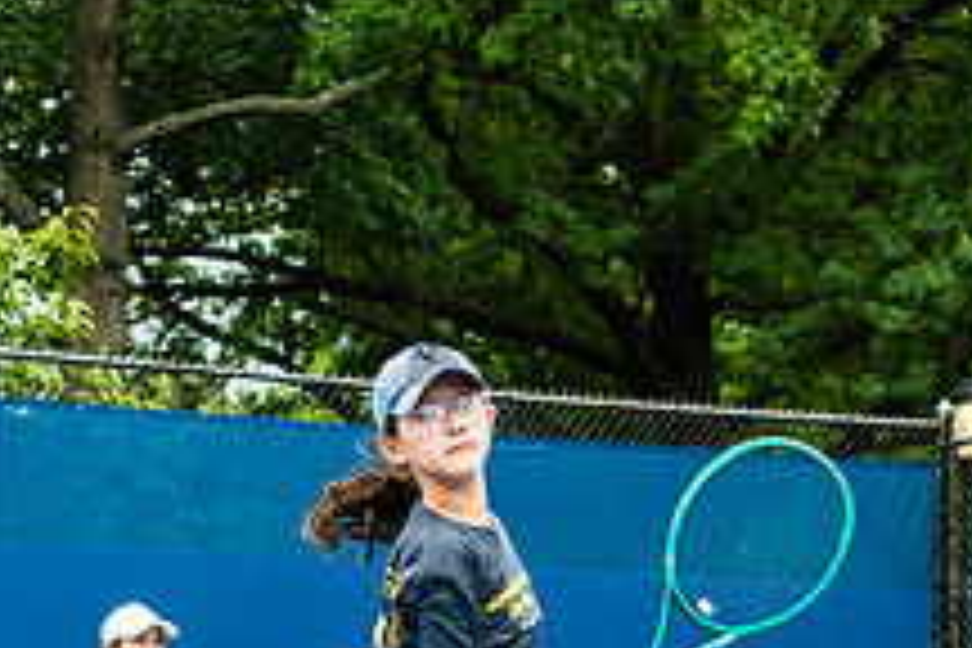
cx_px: 395
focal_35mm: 174
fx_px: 4698
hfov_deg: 11.8
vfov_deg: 7.8
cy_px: 871
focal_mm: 56
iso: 400
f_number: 4.5
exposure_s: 1/500
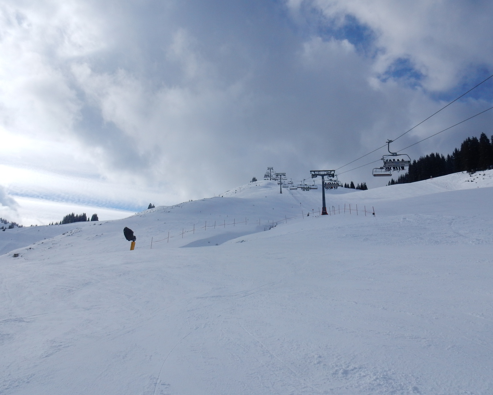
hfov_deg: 64.0
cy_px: 194
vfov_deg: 53.2
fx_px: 394
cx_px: 232
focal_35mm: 27
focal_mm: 4.5
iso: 125
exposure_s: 1/2000
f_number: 4.8
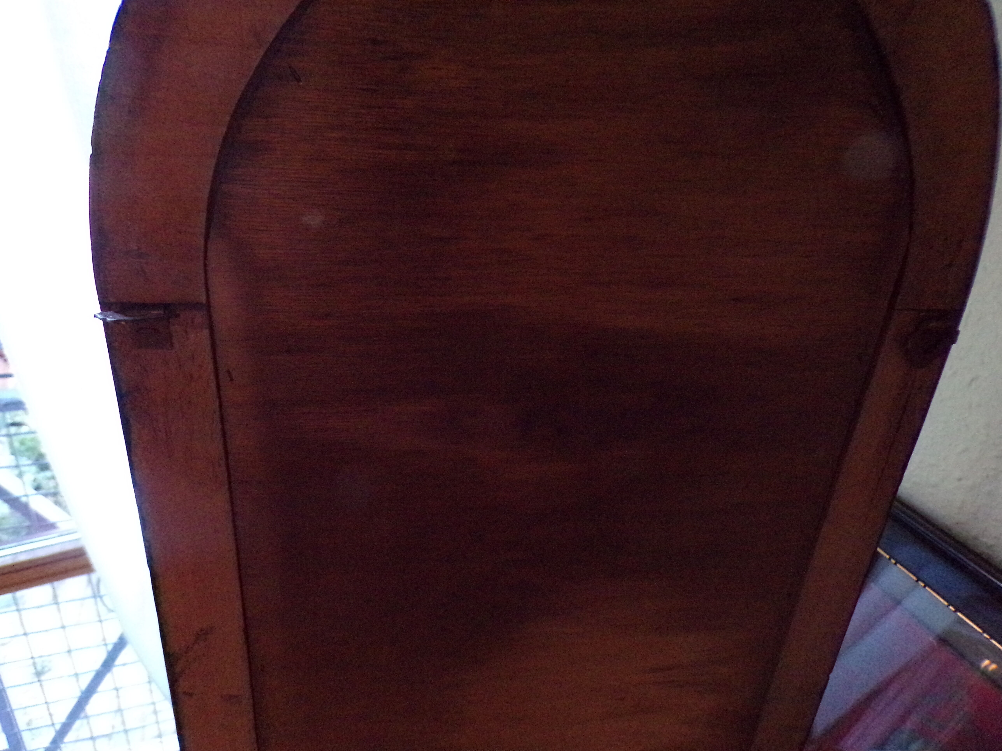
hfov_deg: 71.6
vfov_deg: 56.8
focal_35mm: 24
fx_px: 695
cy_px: 376
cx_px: 501
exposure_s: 1/60
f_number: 3
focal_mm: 4.3
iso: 800
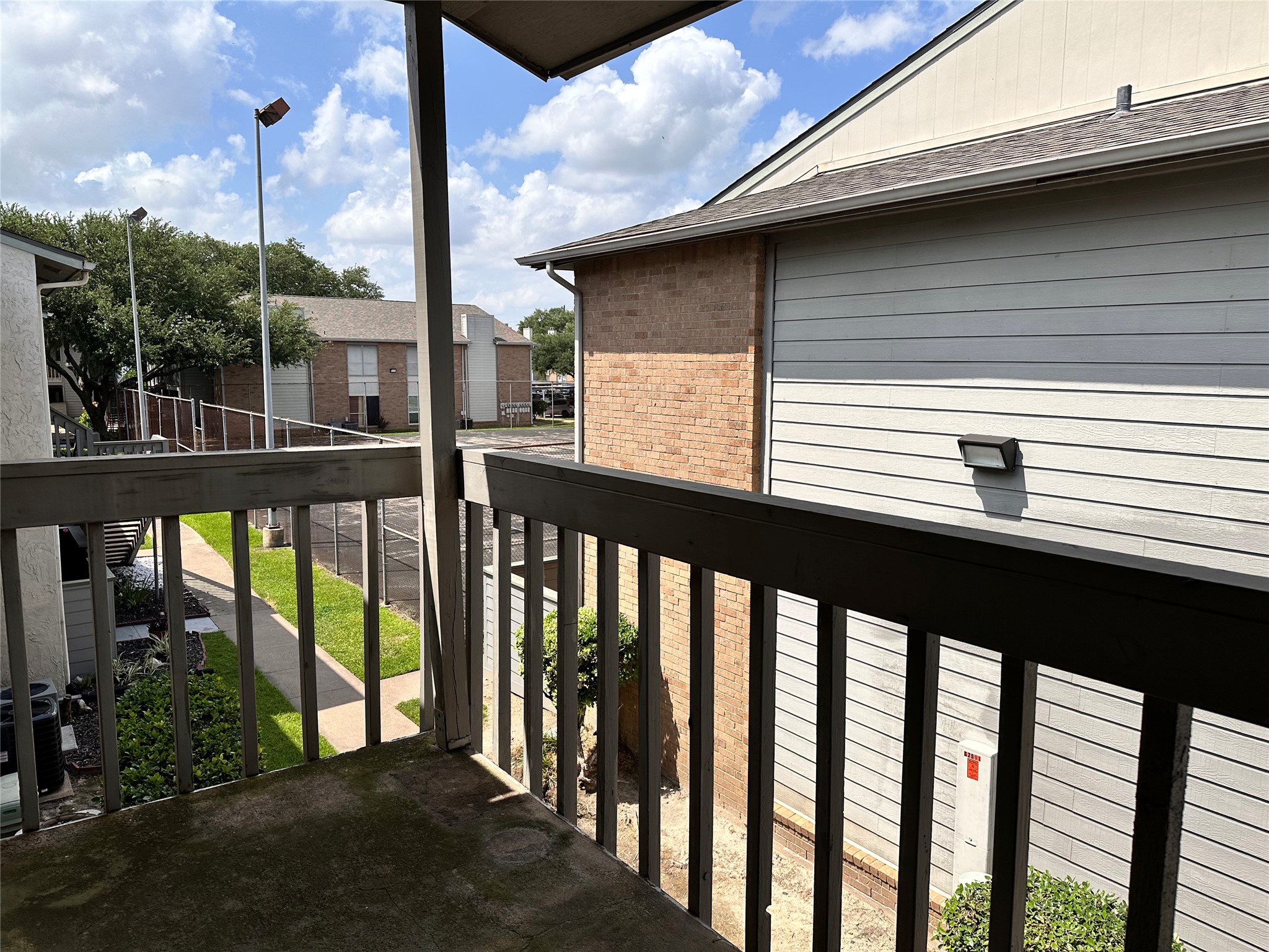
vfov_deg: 56.8
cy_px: 476
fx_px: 880
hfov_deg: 71.6
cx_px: 634
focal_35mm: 24
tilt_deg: -6.6
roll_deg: -0.5
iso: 80
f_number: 1.78
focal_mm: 6.86
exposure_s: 1/5263
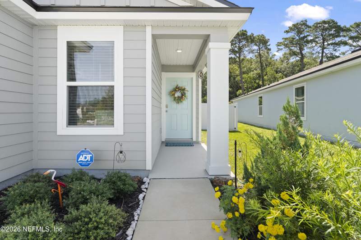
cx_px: 180
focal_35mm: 18
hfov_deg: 89.1
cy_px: 120
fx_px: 183
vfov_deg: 66.5
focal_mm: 18.3
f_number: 5.6
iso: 200
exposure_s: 1/320
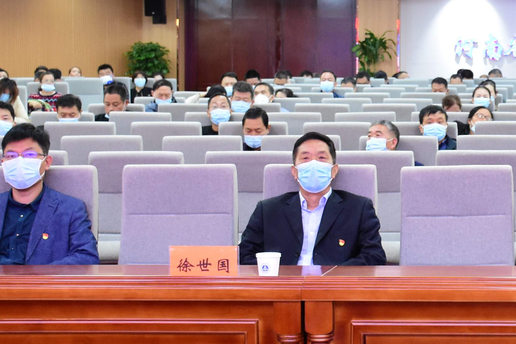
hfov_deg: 20.1
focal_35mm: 97
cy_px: 104
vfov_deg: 14.1
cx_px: 563
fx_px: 1390
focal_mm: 24
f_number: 6.3
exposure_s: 1/60
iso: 1600
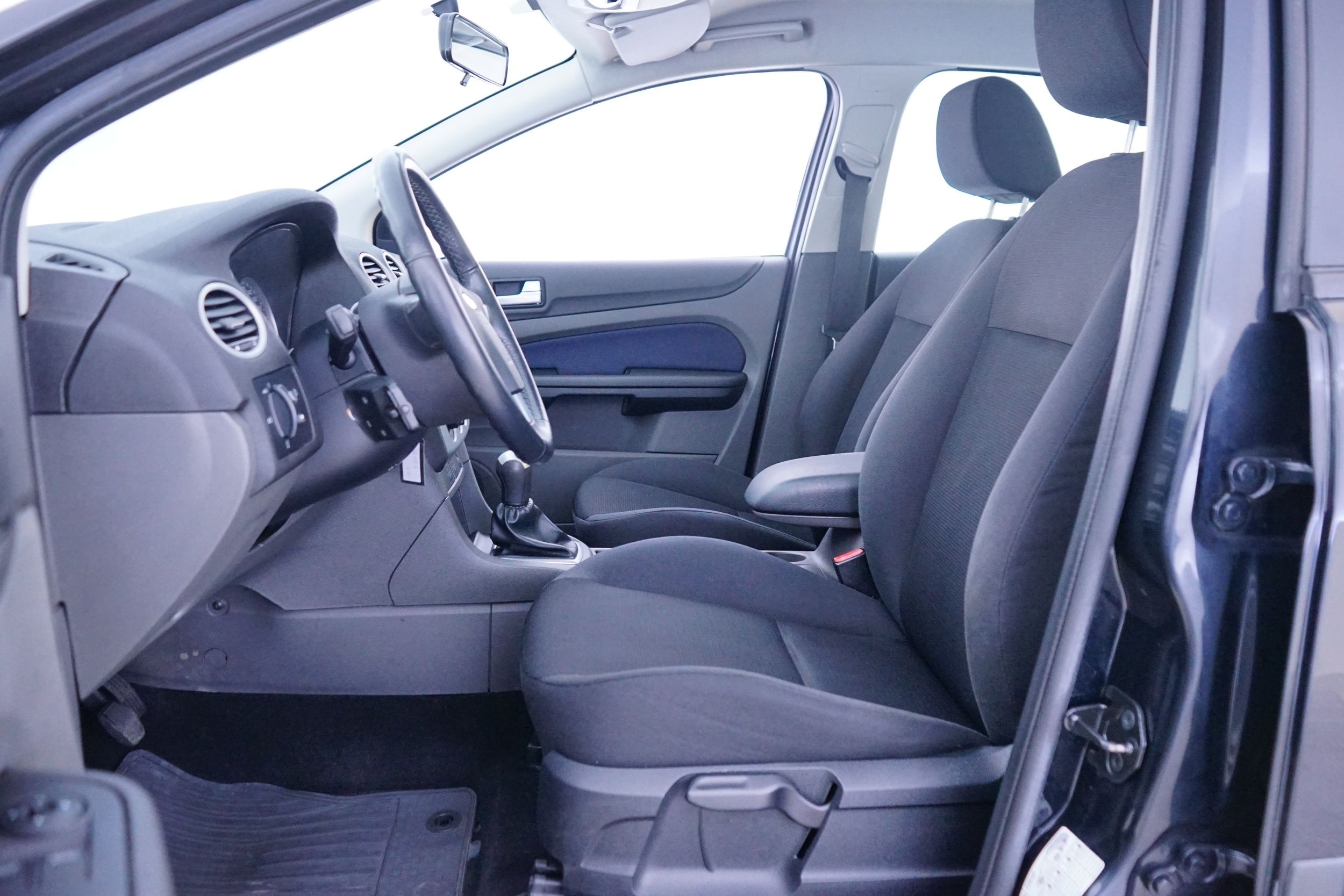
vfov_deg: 45.0
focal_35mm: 29
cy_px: 448
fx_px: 1083
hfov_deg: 63.7
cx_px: 672
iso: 3200
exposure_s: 1/13
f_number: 4.5
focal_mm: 29
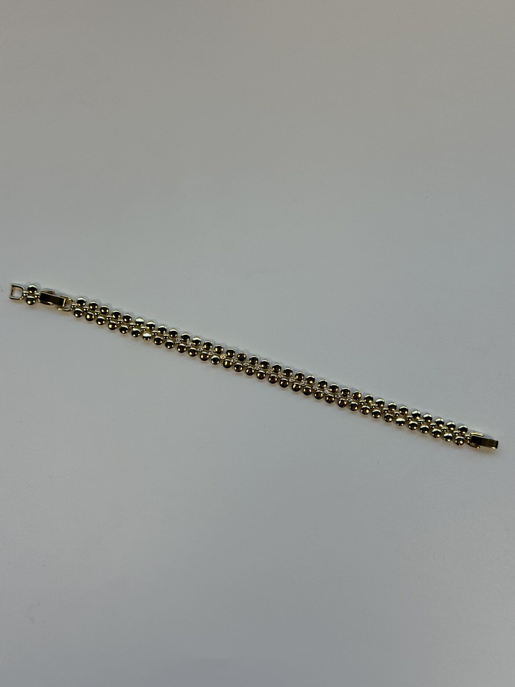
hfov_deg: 30.3
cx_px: 258
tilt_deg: -88.6
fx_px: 952
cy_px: 344
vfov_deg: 39.7
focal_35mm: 48
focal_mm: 6.76
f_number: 1.78
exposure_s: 1/286
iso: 64
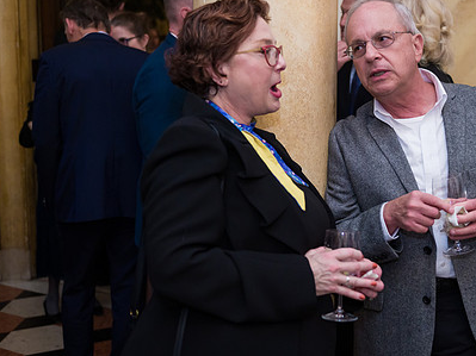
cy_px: 163
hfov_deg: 34.7
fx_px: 756
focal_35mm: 55
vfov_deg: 26.5
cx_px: 308
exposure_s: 1/200
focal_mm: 38
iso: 1600
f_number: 3.2
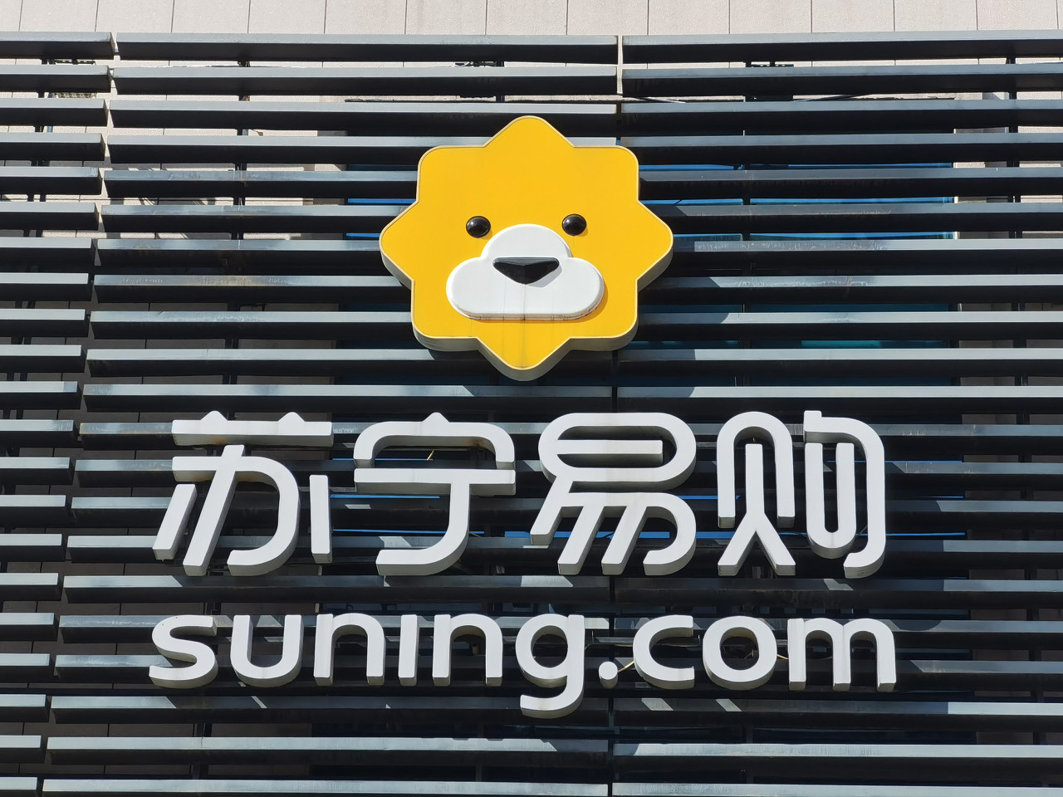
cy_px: 398
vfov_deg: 13.3
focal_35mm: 111
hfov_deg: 17.7
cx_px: 532
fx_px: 3409
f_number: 2.4
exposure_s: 1/1127
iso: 50
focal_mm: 7.48
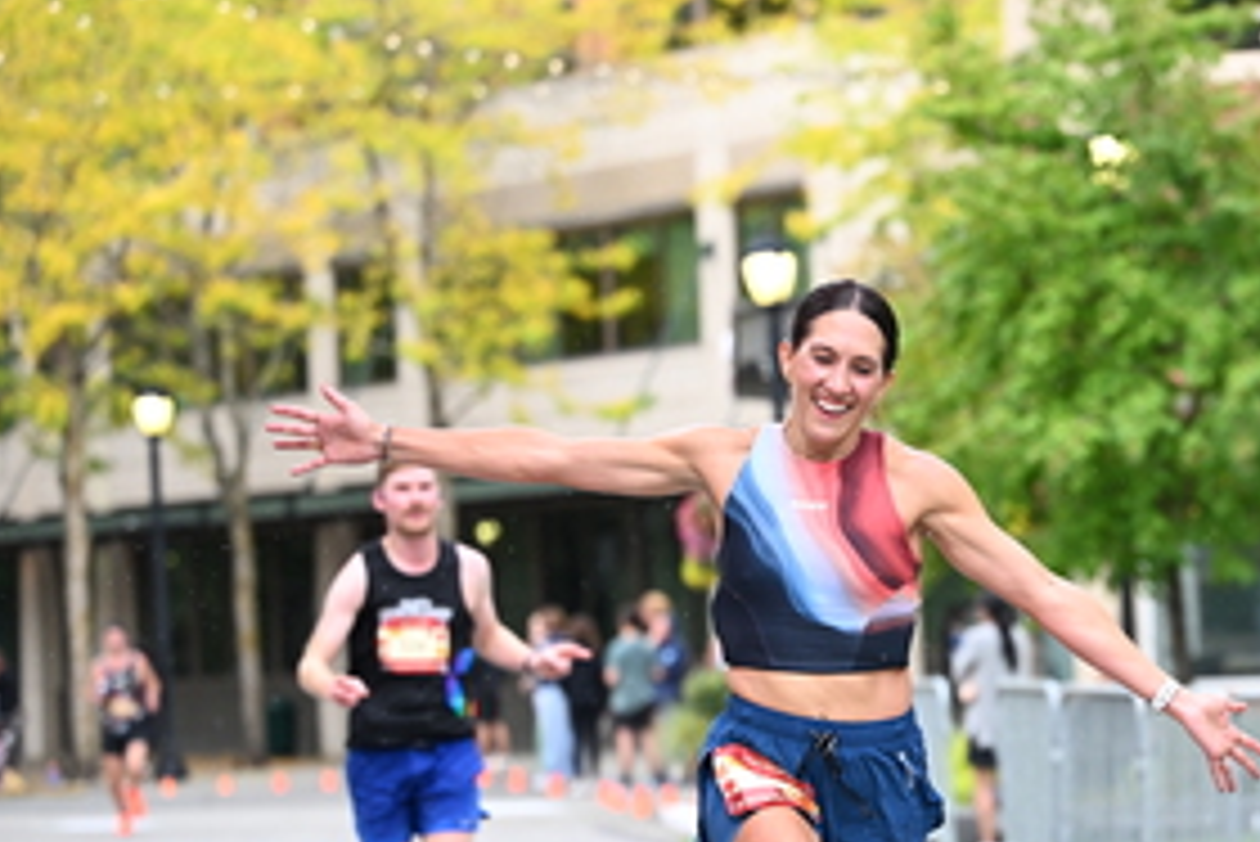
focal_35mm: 183
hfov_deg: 11.1
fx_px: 6408
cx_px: 1179
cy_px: 583
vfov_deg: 7.5
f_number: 2.8
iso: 1250
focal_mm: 93
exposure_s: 1/1250
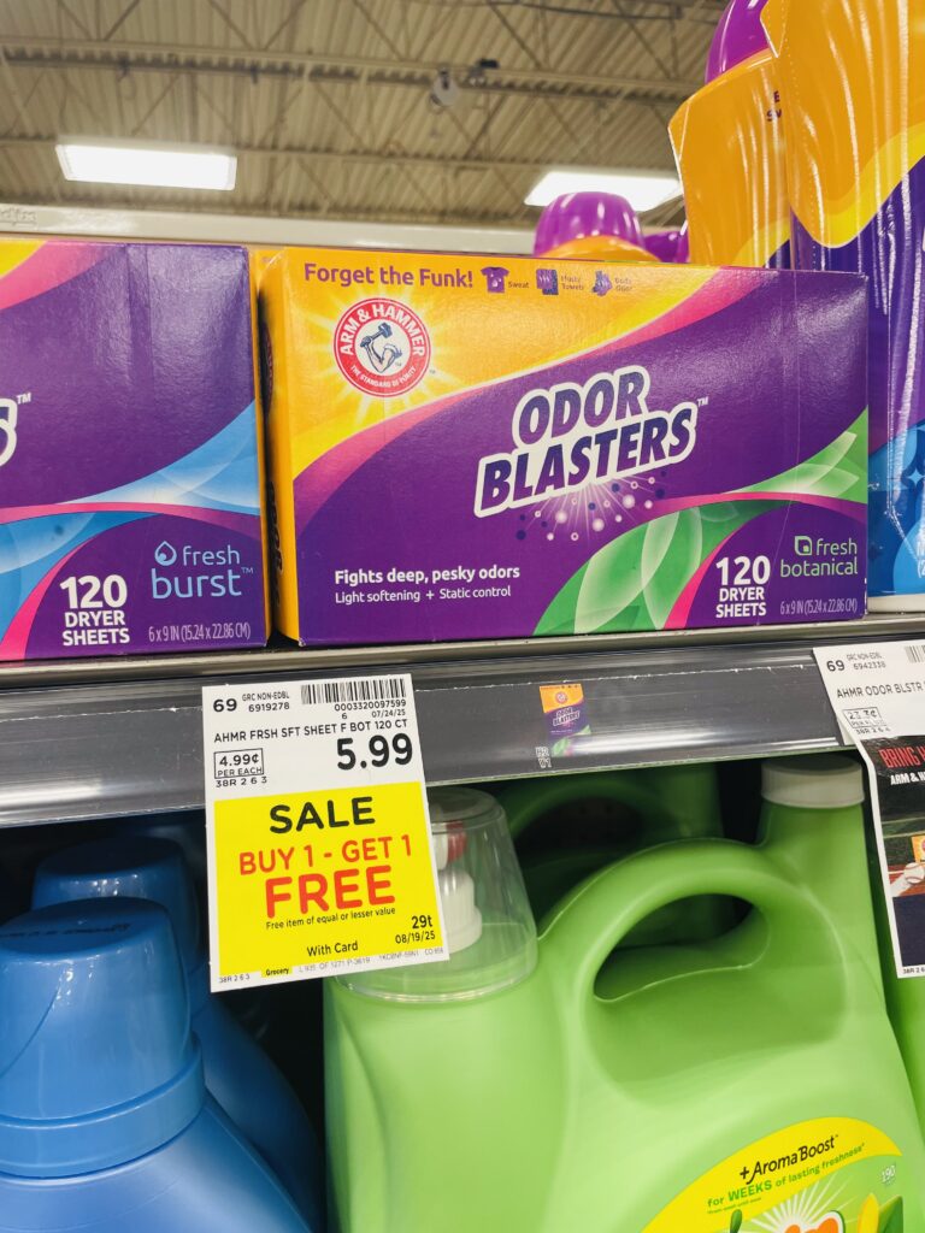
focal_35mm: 26
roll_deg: +1.9
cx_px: 462
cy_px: 616
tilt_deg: -3.9
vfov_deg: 67.3
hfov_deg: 53.1
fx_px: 926
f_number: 1.6
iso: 64
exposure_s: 1/63
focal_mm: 4.2
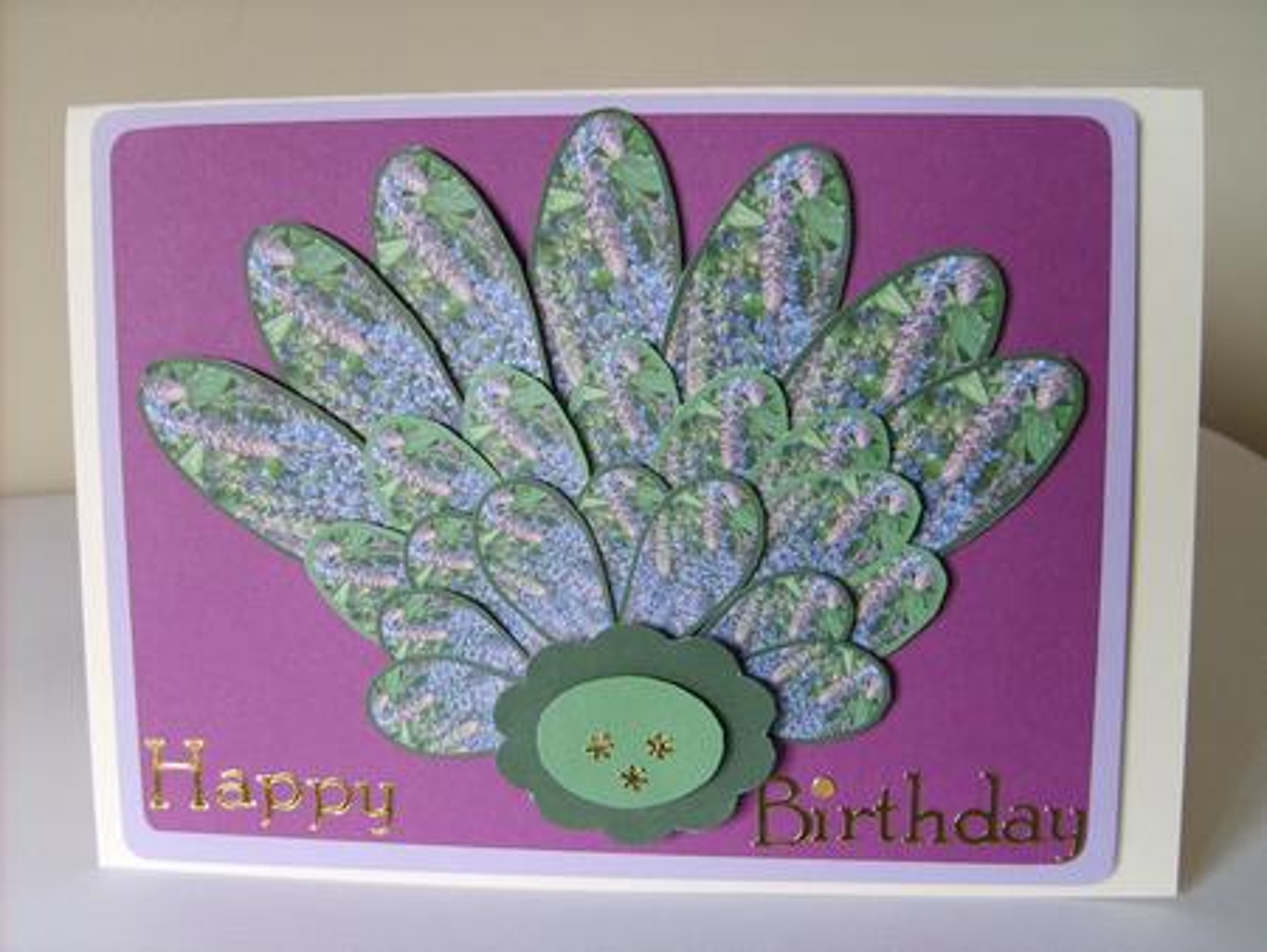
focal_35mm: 35
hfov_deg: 52.6
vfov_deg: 40.7
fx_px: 1282
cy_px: 476
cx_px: 634
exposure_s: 1/30
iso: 50
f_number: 2.8
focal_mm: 5.8
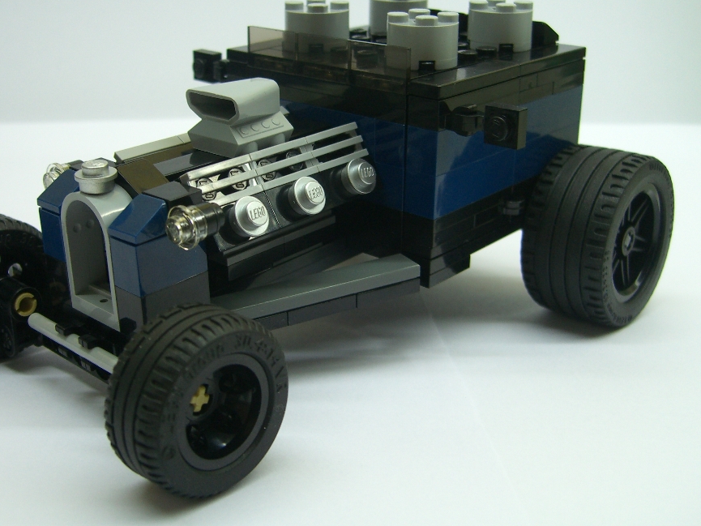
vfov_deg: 32.2
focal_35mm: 45
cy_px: 234
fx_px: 911
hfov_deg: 42.0
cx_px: 310
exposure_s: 1/80
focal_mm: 7.9
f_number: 2.8
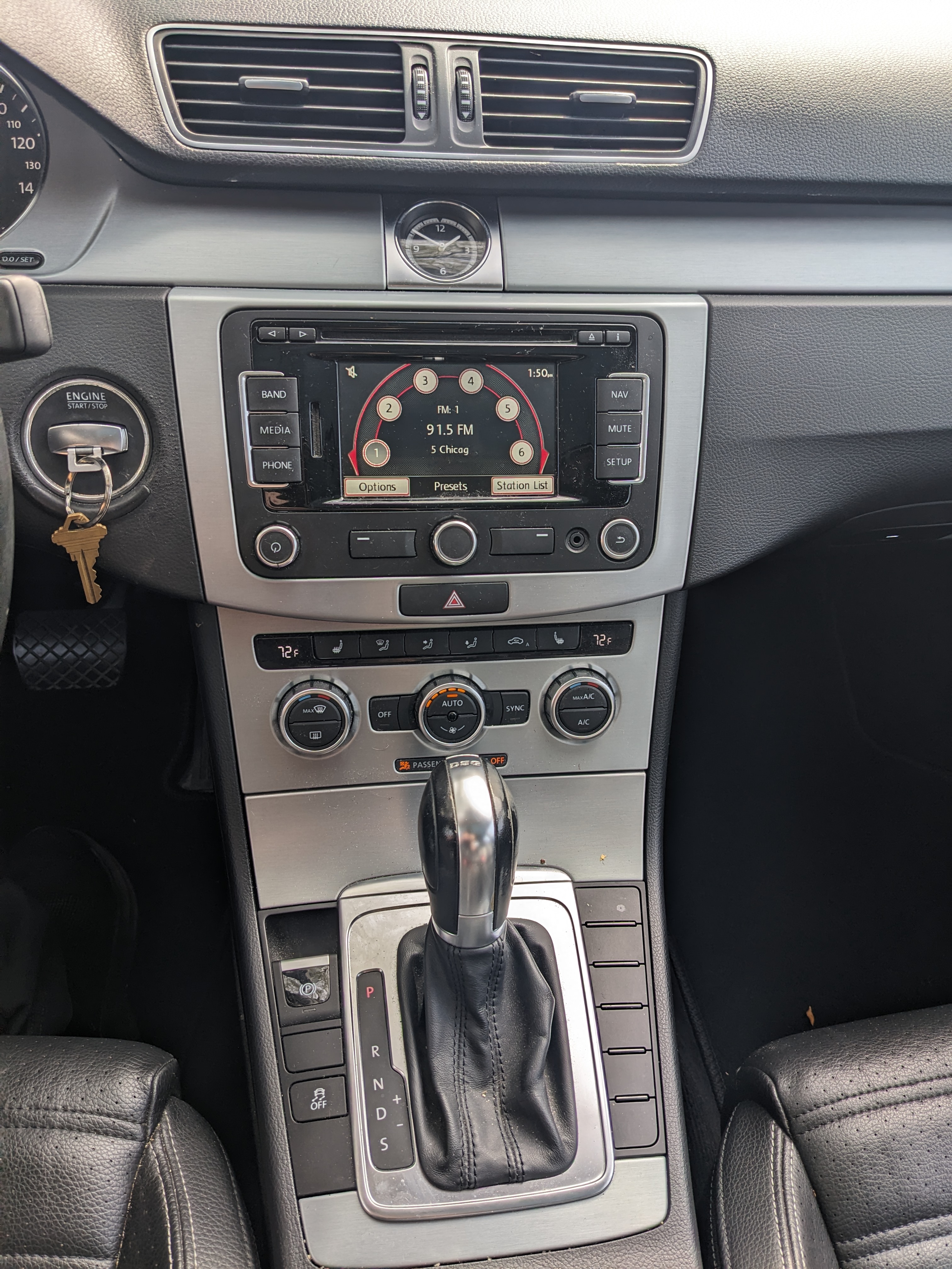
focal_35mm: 27
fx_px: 990
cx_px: 476
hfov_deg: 51.4
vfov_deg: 65.3
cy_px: 634
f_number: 1.73
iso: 46
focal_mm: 4.38
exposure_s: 1/371
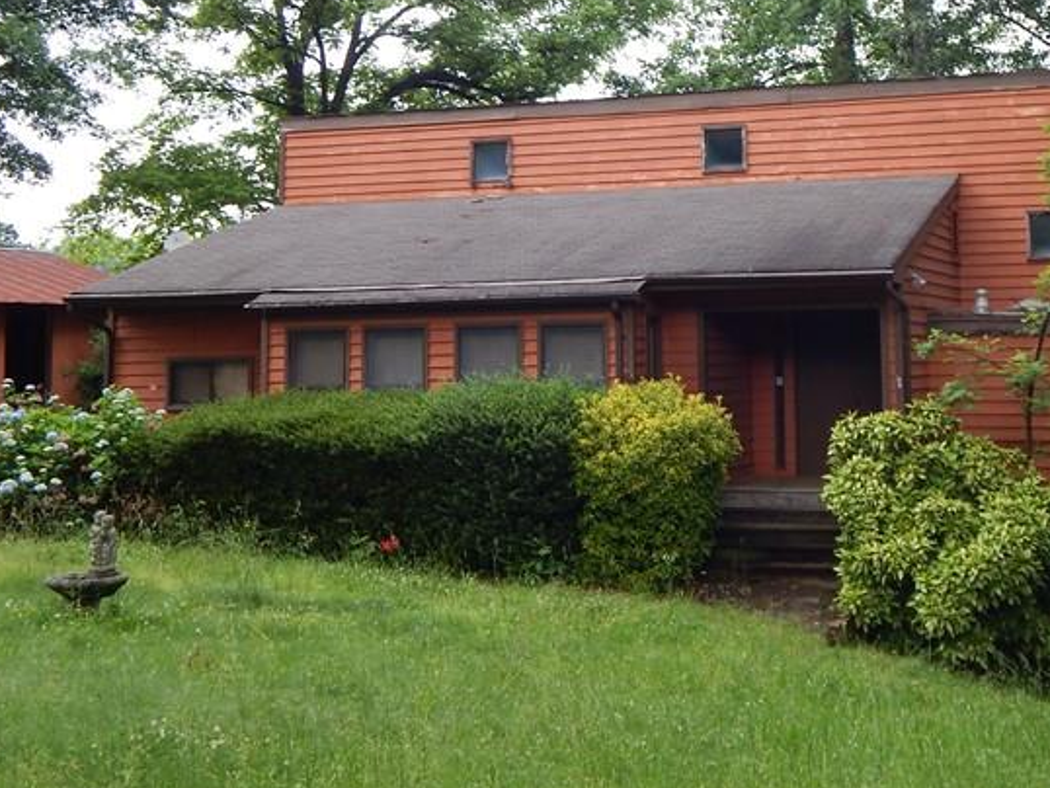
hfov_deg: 32.5
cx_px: 662
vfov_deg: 24.3
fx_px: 1790
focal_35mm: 59
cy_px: 125
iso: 125
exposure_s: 1/30
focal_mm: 5.6
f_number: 3.2
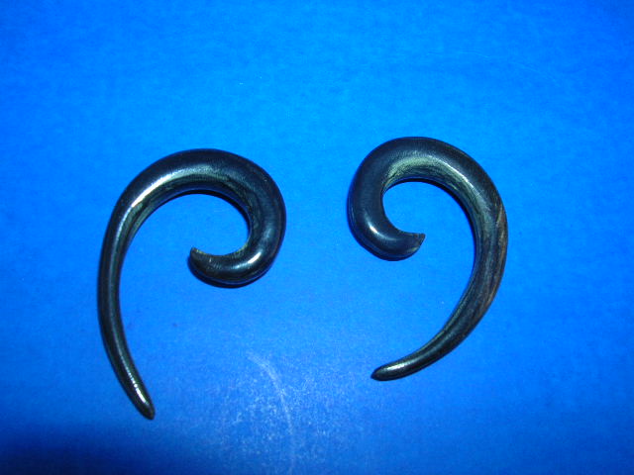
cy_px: 238
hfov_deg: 52.6
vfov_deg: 40.7
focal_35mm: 35
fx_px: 641
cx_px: 317
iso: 50
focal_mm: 5.8
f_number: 5.6
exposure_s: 1/60.1
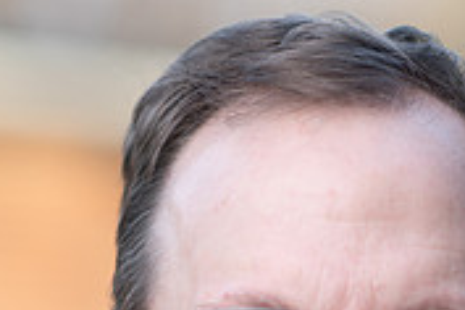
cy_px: 464
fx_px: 3591
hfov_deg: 7.4
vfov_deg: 4.9
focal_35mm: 278
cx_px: 244
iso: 64
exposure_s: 1/200
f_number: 2.2
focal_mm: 85
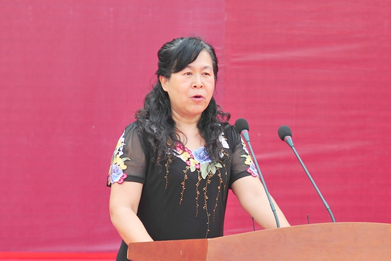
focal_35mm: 70
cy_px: 130
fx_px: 760
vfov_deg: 19.5
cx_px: 196
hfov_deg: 28.8
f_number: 4.5
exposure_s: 1/320
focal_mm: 70
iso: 200
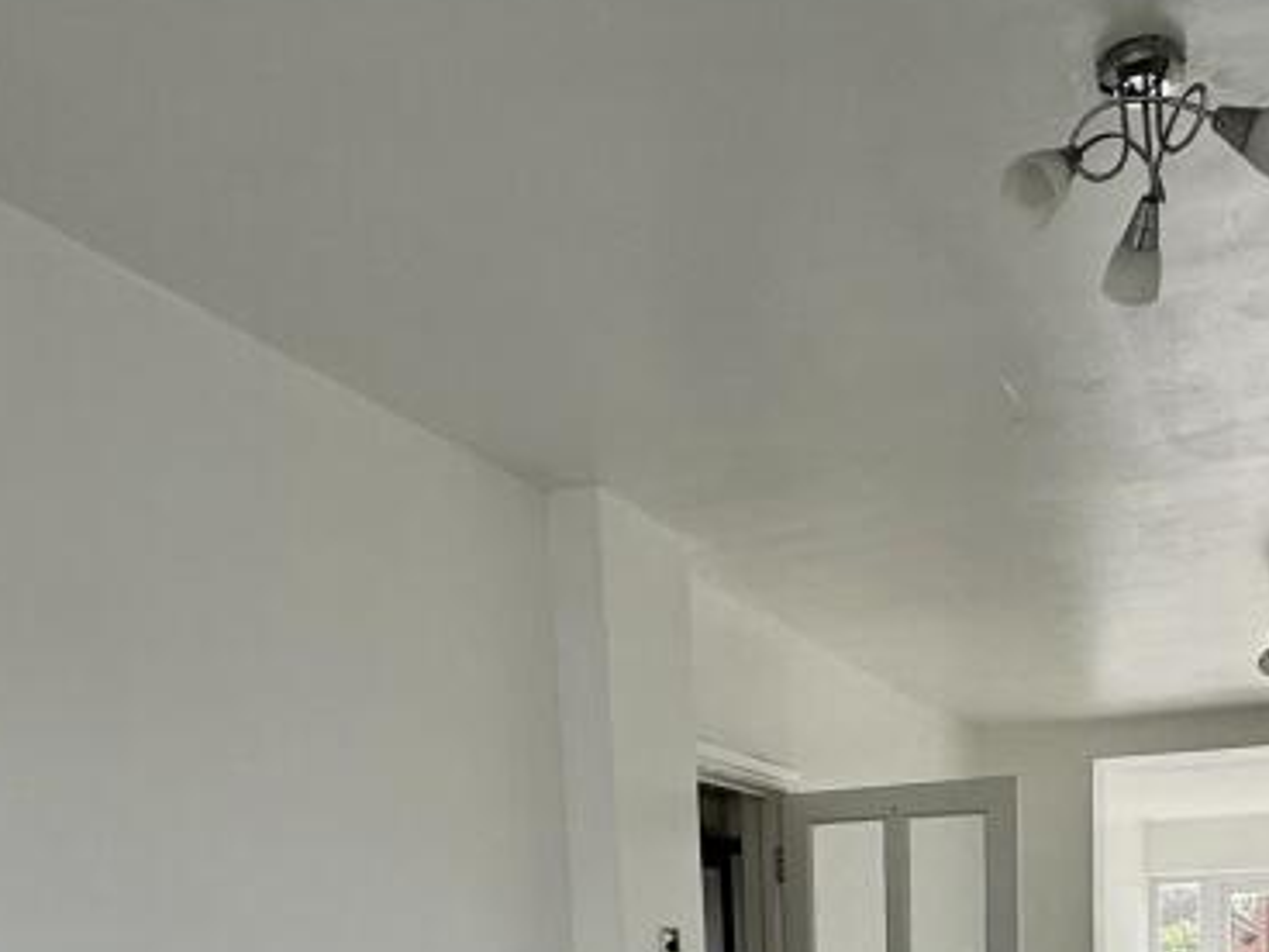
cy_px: 1162
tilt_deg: -8.0
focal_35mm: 39
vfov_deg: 30.7
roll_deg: +2.1
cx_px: 890
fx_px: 1430
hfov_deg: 46.8
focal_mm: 2.22
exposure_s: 1/262
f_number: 2.2
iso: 64
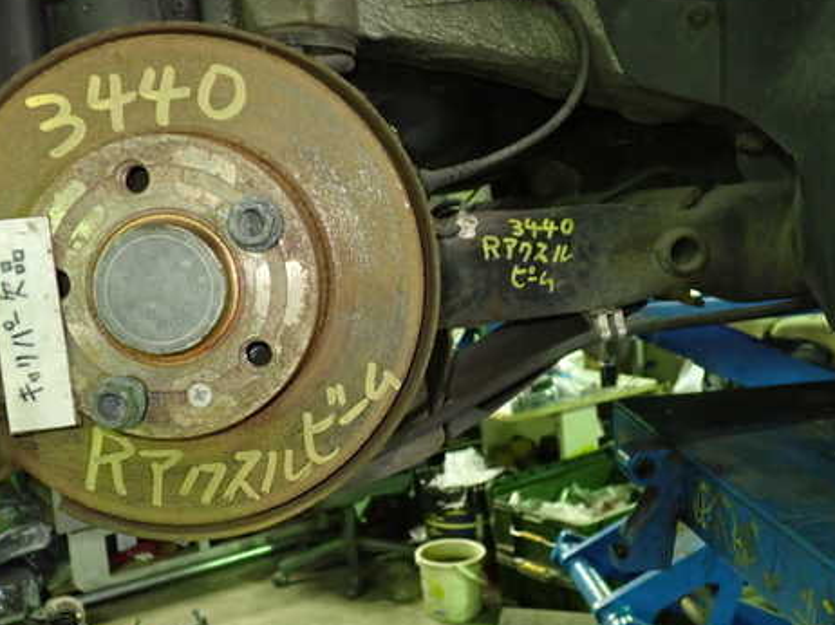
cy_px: 307
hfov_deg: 47.7
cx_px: 351
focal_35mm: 39
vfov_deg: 36.8
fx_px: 940
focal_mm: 5.4
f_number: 2.3
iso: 640
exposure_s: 1/30
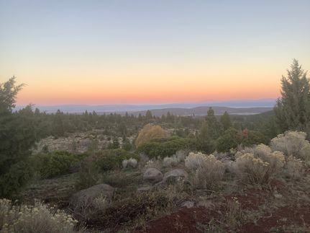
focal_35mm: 31
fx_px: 278
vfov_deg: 45.4
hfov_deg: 58.4
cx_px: 155
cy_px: 116
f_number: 2.4
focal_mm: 3.3
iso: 32
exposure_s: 1/100
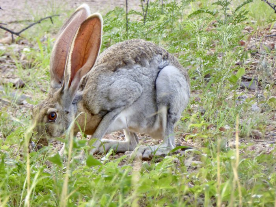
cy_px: 104
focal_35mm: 678
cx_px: 138
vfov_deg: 2.2
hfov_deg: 2.9
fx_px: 5406
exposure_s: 1/125
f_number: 6.3
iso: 320
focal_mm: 121.5
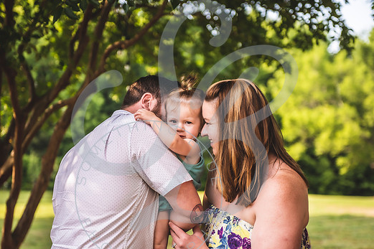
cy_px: 134
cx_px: 184
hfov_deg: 26.0
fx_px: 810
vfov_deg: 17.5
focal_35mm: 78
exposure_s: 1/320
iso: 100
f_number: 2.8
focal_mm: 70
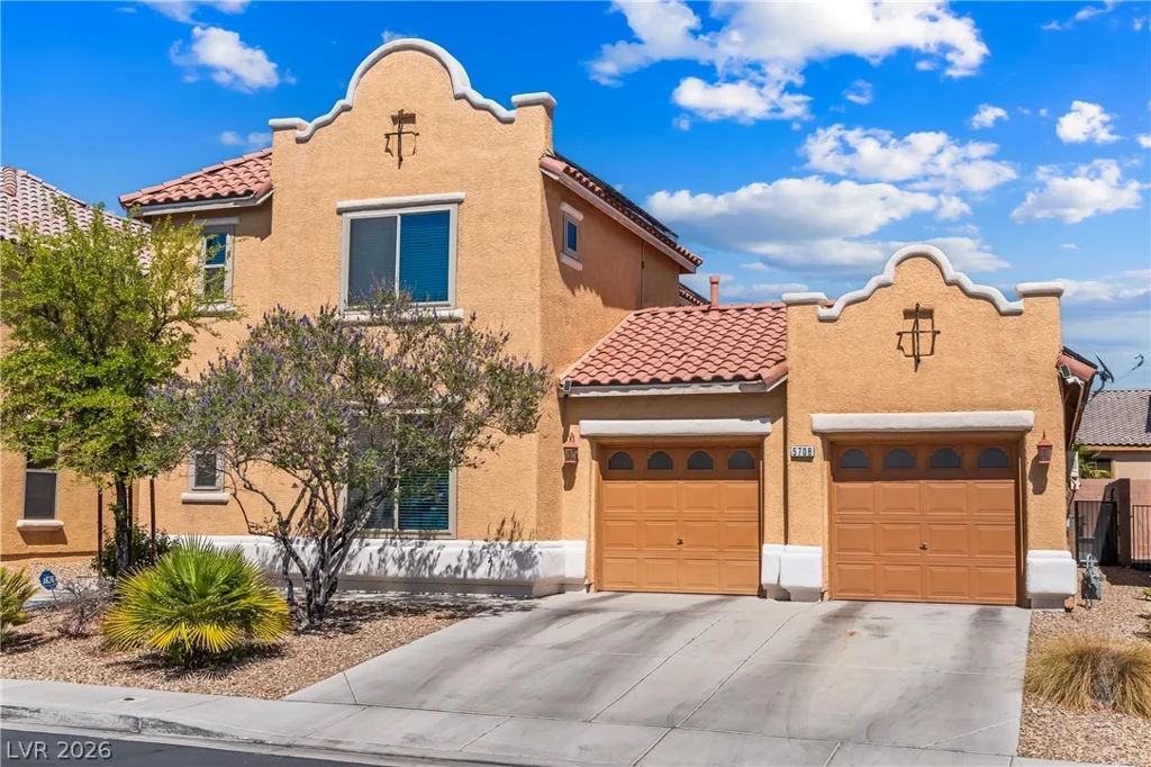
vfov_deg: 34.2
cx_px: 576
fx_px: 1246
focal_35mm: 39
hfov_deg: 49.6
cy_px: 384
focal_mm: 26
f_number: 8
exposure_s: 1/8000
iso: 400
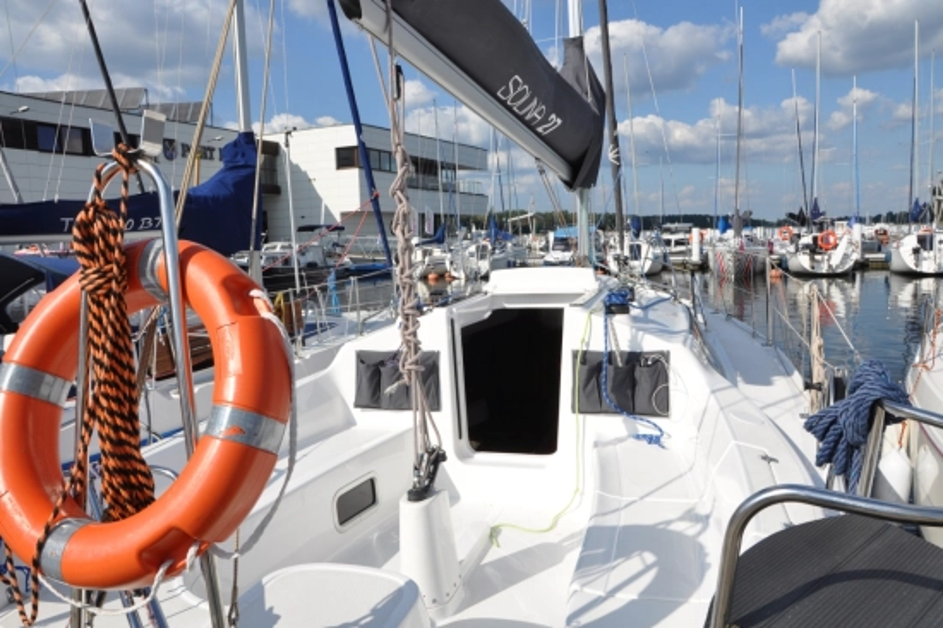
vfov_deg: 47.9
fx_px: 707
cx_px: 472
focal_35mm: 27
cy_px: 314
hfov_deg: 67.4
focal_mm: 18
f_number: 16
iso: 200
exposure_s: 1/250
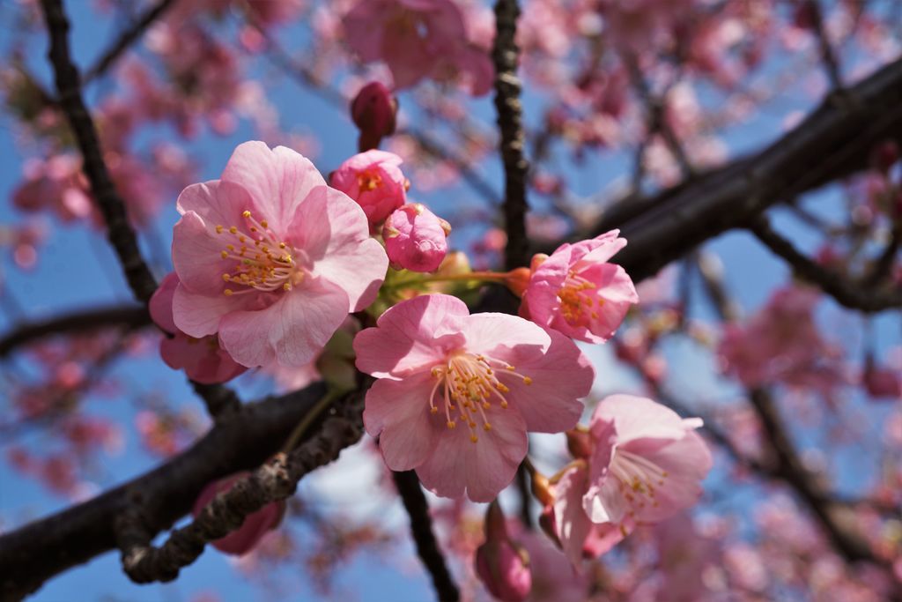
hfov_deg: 43.6
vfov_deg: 29.9
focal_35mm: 45
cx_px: 451
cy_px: 301
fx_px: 1128
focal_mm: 30
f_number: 9
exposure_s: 1/200
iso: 100
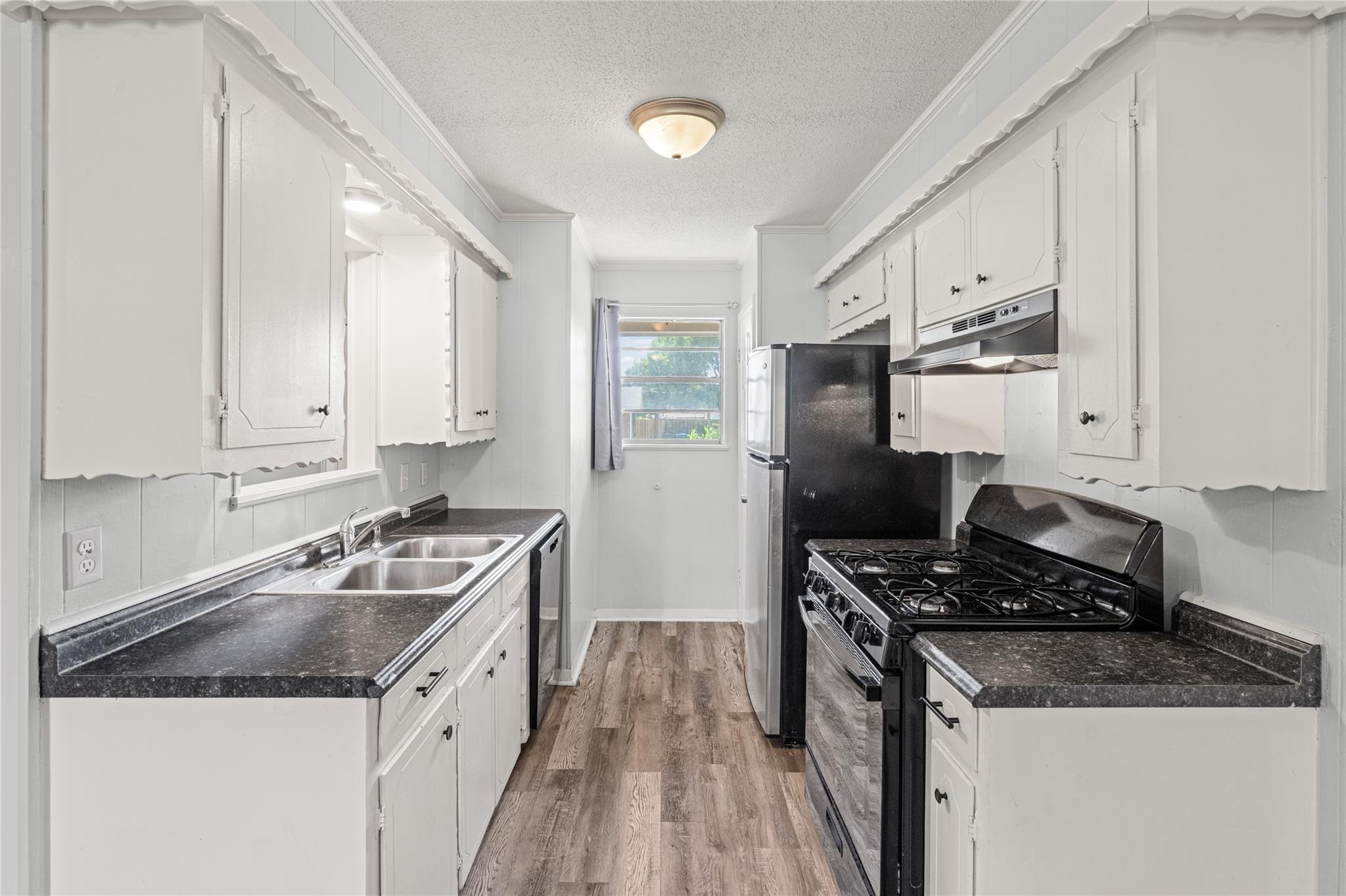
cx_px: 673
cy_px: 448
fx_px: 598
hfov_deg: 96.8
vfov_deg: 73.7
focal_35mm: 16
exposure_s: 1/40
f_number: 8
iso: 800
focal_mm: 16
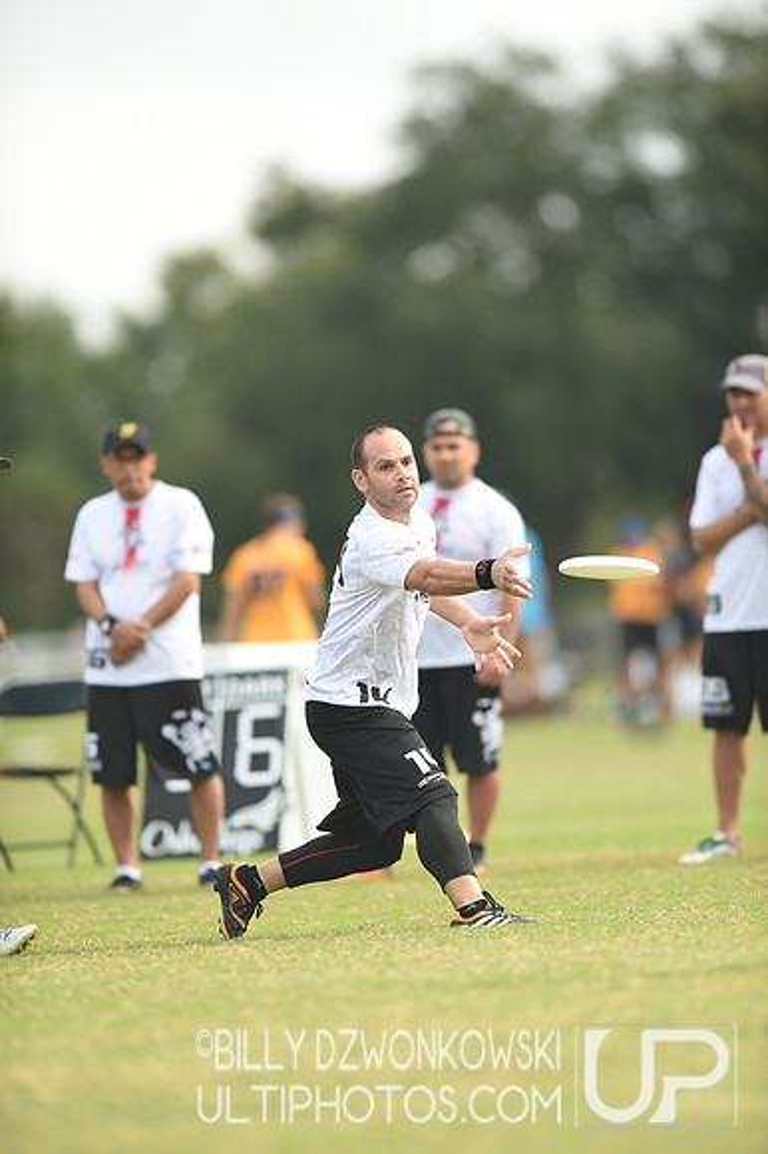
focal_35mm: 400
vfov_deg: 5.2
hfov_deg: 3.4
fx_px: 12814
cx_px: 384
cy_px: 577
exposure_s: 1/1000
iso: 200
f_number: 2.8
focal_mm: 400
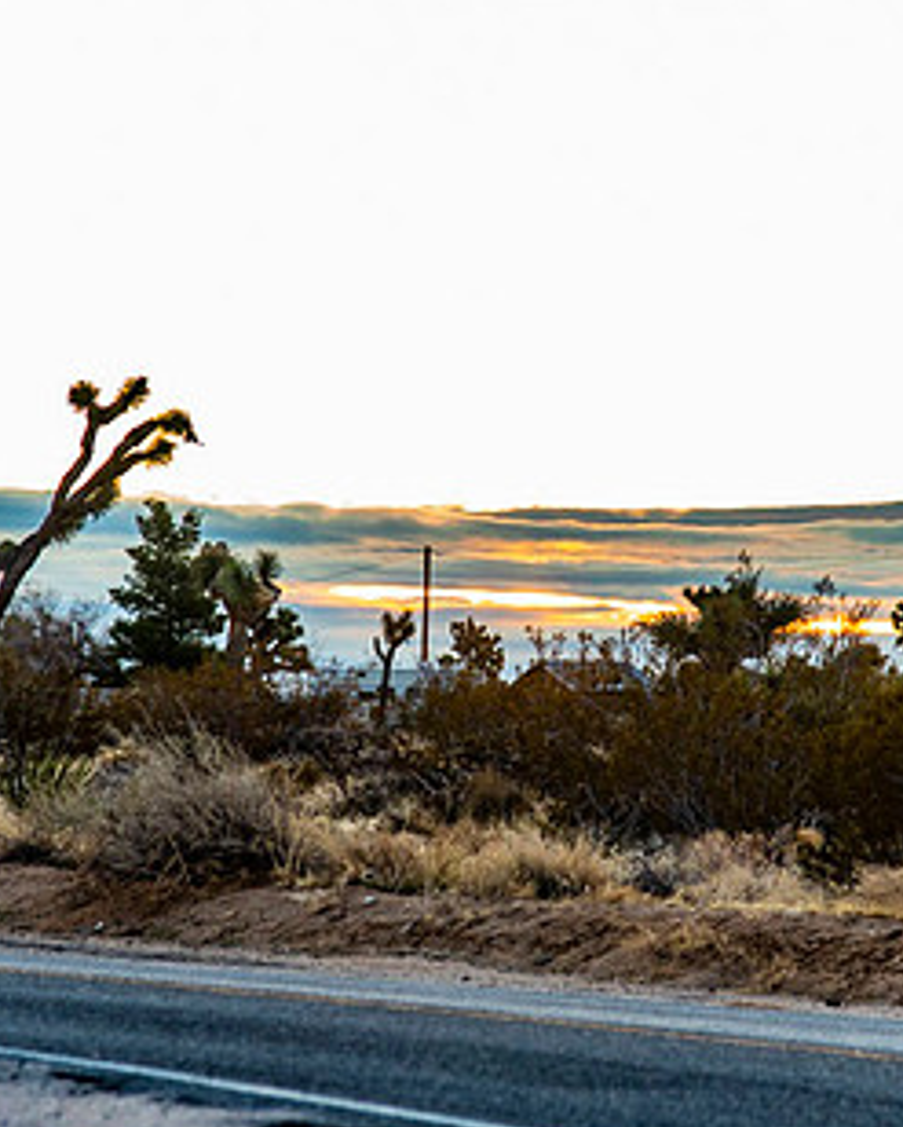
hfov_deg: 8.9
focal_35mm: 173
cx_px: 570
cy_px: 569
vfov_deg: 11.1
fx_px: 5771
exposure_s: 1/200
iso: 400
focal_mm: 98
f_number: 4
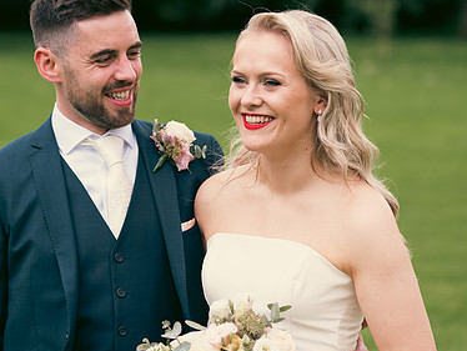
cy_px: 172
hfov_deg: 13.2
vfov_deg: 10.0
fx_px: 2011
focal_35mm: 149
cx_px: 132
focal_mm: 100
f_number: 3.5
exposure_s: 1/320
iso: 160
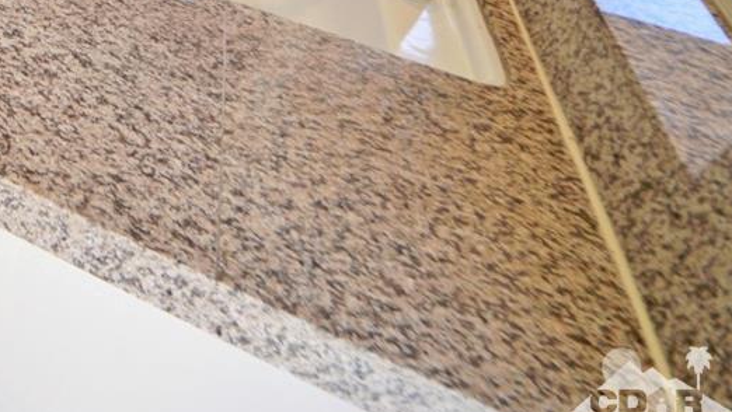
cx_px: -303
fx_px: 699
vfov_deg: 24.0
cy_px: -242
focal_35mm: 36
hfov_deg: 32.5
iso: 320
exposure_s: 1/60
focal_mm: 8
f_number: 4.5
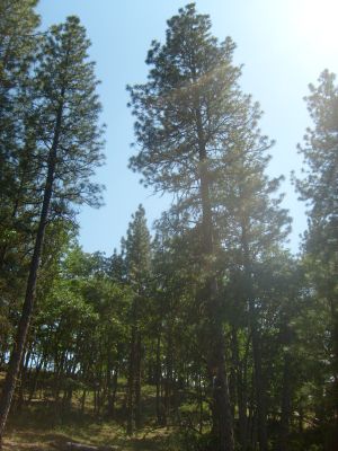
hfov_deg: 40.7
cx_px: 169
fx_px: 456
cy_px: 226
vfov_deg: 52.6
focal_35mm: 35
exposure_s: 1/180
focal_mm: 5.8
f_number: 7.1
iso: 80
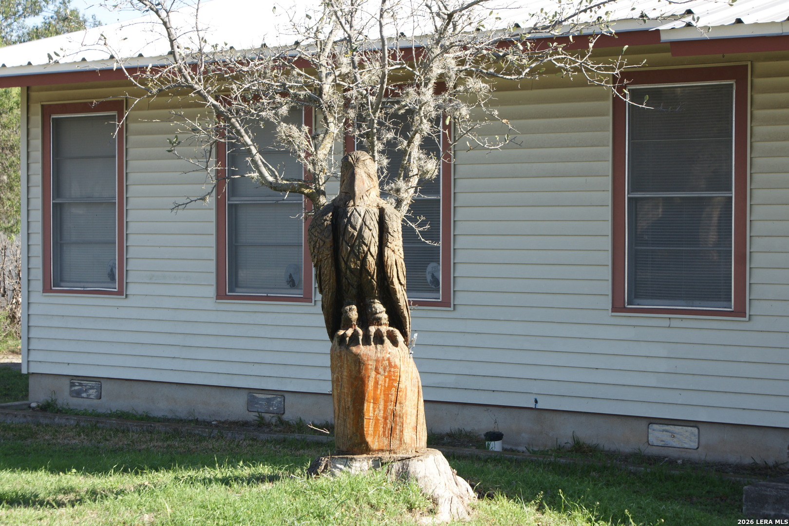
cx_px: 394
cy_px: 263
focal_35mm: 82
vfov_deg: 16.6
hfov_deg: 24.6
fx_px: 1808
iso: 200
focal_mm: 55
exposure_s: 1/125
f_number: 9
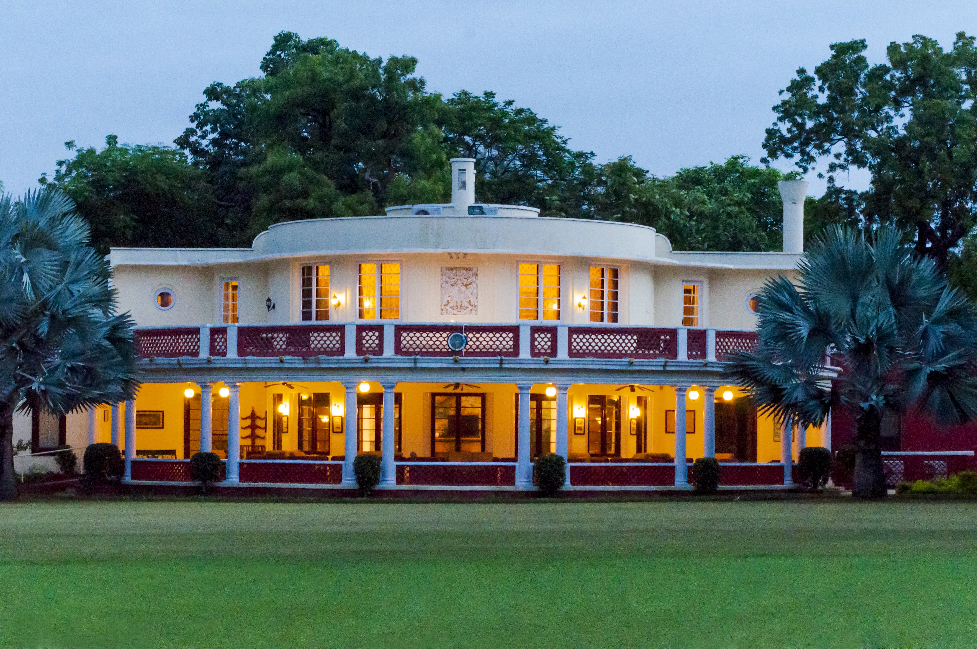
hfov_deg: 19.5
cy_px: 324
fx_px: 2846
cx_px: 488
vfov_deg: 13.0
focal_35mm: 105
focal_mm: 70
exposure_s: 1/20
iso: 3200
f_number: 11
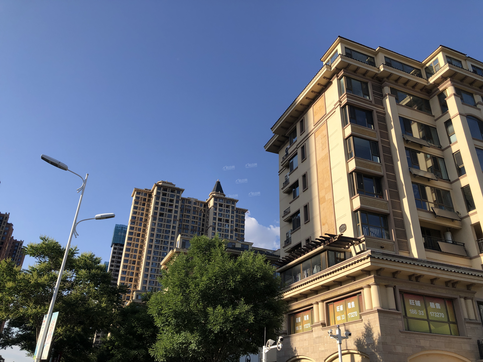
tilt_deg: +27.6
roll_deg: -2.0
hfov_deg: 63.4
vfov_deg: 49.7
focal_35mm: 28
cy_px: 181
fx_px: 391
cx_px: 242
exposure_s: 1/1548
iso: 20
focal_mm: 3.99
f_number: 1.8
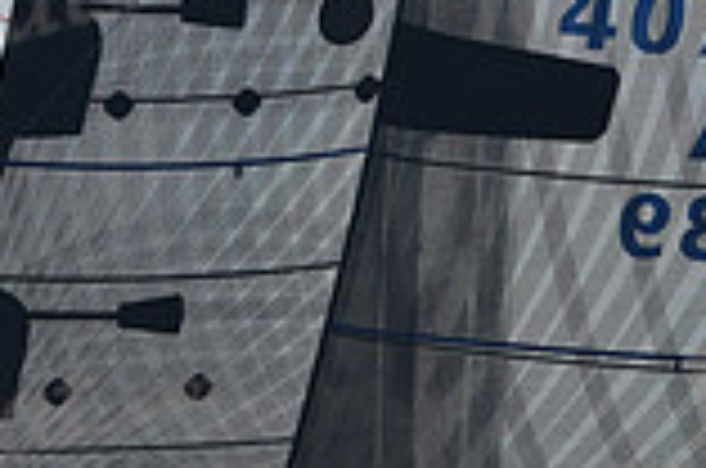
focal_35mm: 352
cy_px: 623
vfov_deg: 3.9
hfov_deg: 5.9
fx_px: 6889
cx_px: 454
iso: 250
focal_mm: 95
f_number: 7.1
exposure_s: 1/800
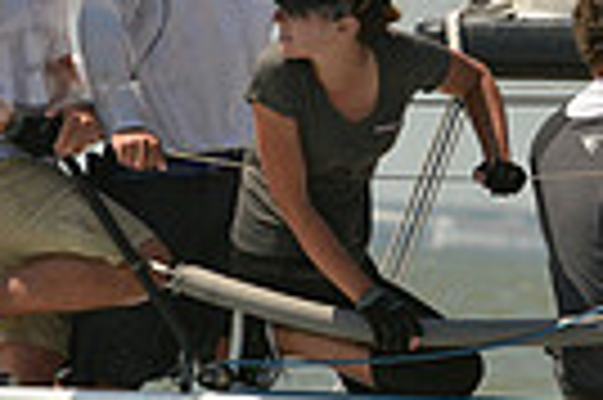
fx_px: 14471
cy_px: 249
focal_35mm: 865
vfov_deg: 1.6
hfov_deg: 2.4
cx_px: 590
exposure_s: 1/1600
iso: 280
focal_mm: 200
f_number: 8
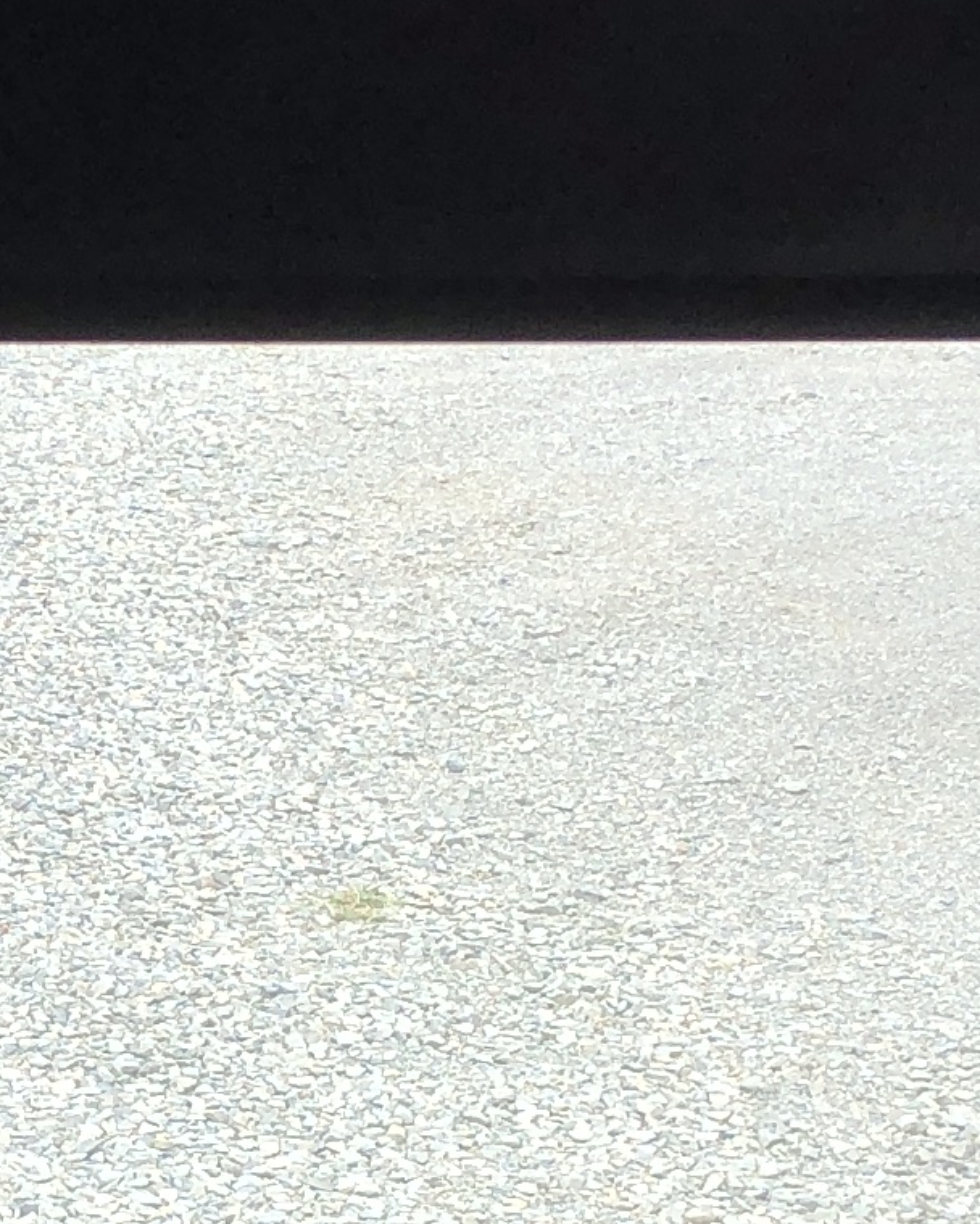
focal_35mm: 145
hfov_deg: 10.6
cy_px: 1137
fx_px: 5257
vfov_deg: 13.2
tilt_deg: -19.5
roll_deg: -0.9
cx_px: -6
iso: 20
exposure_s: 1/176
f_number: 1.8
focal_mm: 3.99
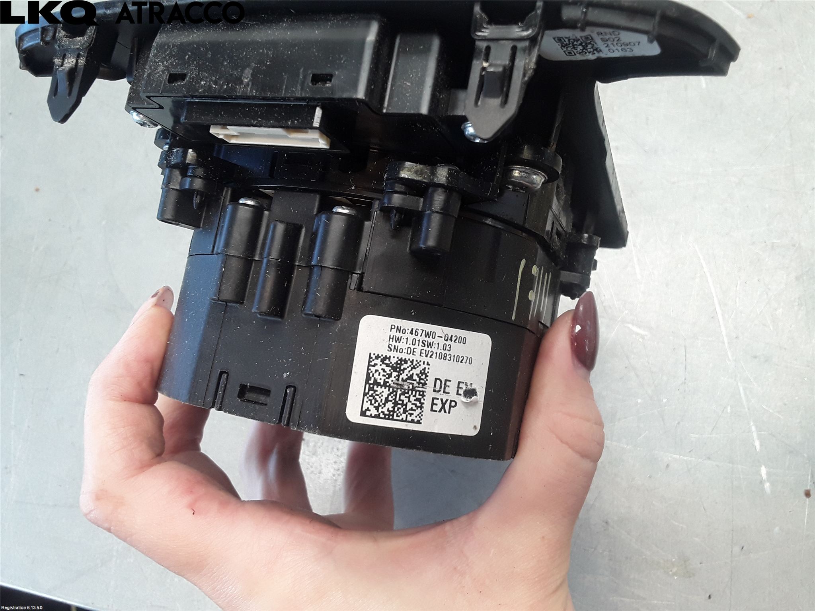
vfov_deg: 49.7
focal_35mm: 28
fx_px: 659
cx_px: 408
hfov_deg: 63.4
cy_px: 306
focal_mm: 2.91
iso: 50
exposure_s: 1/50
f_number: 1.9
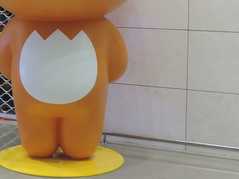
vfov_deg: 17.0
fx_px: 587
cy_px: 1
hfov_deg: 22.8
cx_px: 55
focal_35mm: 85
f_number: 3.3
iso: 400
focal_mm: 7.1
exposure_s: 1/15
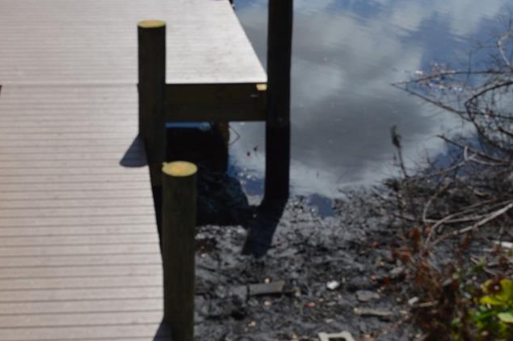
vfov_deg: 17.7
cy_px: 165
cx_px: 175
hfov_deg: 26.2
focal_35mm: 77
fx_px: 1096
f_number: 9
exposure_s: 1/320
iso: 100
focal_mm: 32
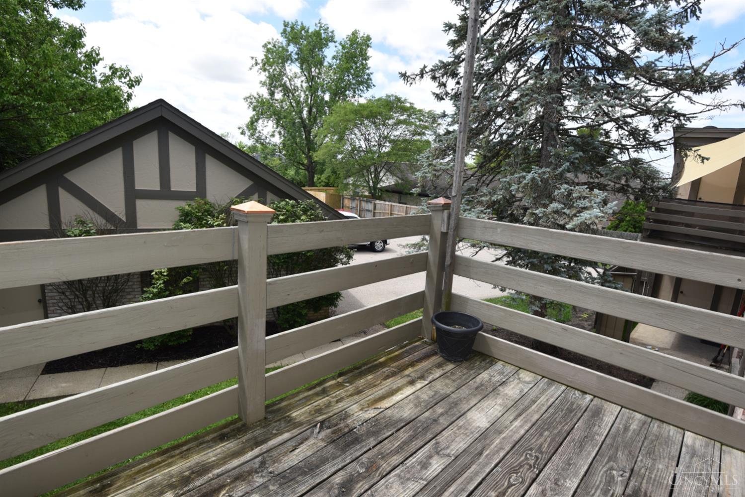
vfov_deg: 64.6
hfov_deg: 86.9
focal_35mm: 19
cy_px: 248
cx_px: 372
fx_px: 393
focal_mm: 19
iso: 100
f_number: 7.1
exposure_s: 1/200
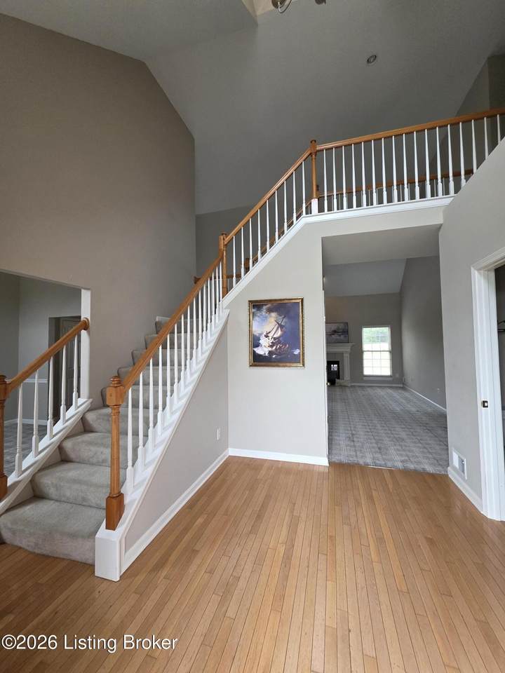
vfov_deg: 106.2
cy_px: 336
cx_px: 252
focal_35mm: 13
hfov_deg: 89.9
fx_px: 253
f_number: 1.9
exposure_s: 1/359
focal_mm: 2.2
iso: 400
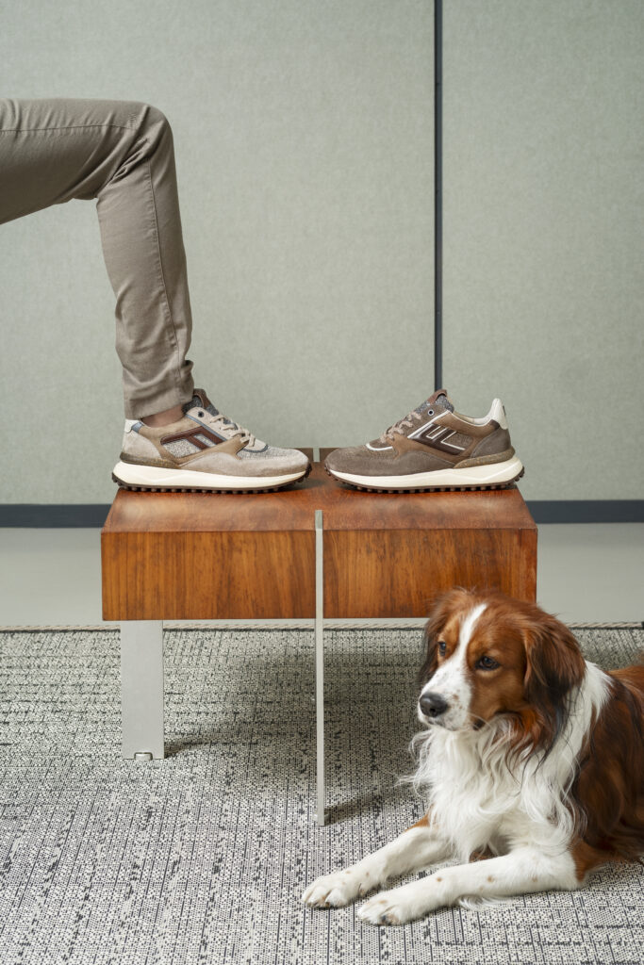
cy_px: 482
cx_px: 322
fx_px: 2065
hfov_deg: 17.7
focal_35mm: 77
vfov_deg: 26.3
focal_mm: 77
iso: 200
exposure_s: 1/100
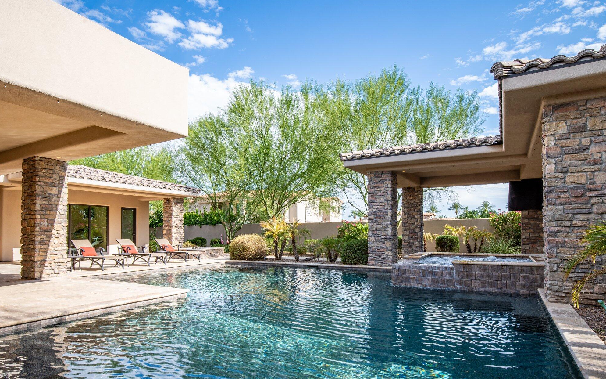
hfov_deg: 82.3
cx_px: 295
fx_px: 347
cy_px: 205
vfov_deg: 57.2
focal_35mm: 21
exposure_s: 1/80
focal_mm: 20
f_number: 11
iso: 200
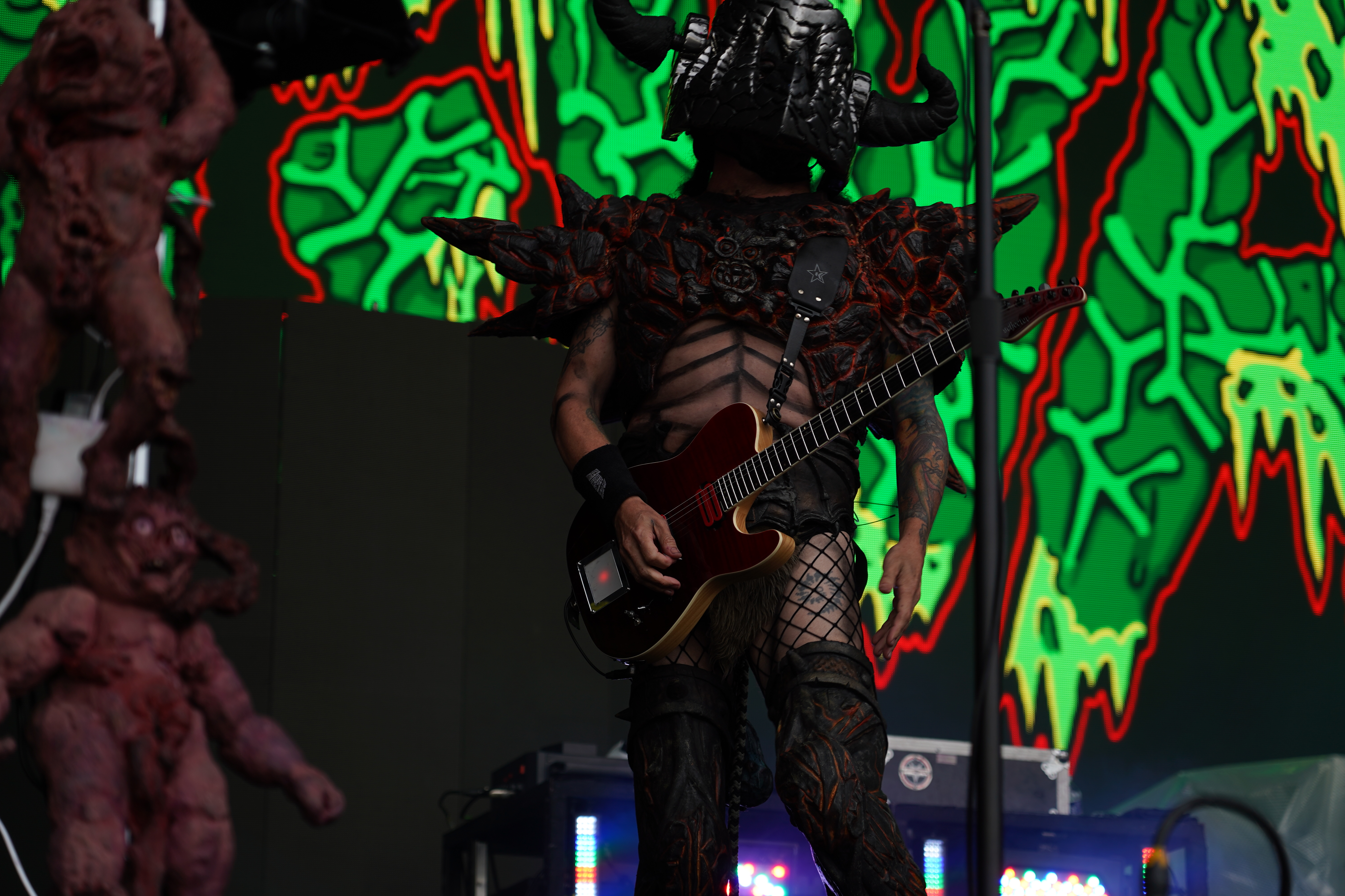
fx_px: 3923
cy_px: 448
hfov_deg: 19.5
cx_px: 672
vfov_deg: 13.0
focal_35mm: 105
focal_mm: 105
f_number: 4
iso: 100
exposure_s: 1/125
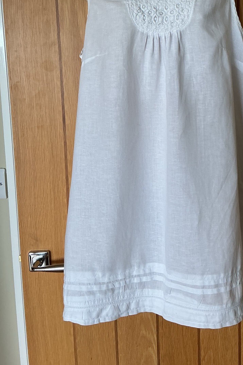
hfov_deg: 29.7
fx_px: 455
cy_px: 126
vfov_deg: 43.1
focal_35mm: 45
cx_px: 160
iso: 40
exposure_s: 1/120
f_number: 1.8
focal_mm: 3
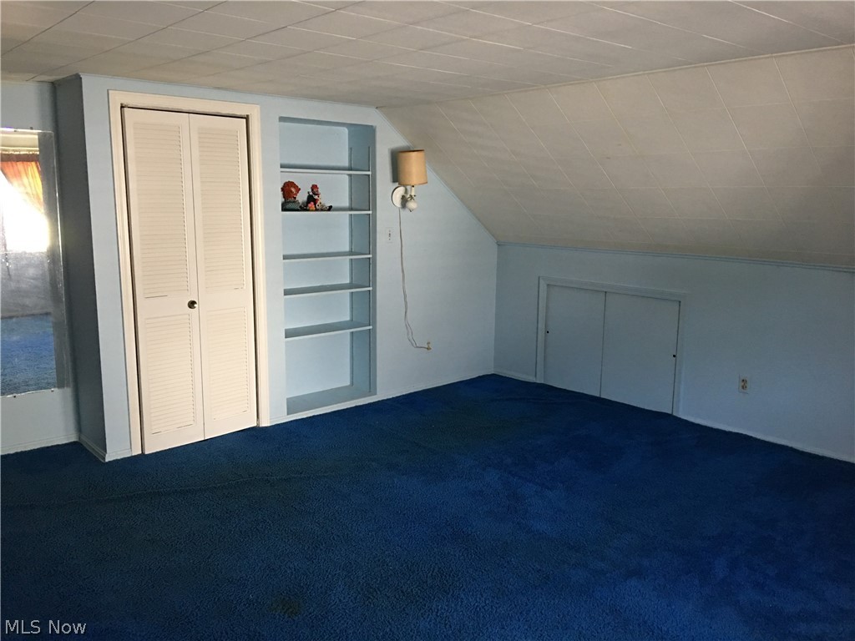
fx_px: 716
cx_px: 428
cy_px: 320
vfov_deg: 48.2
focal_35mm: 29
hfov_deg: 61.7
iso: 100
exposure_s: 1/15
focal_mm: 4.15
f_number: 2.2
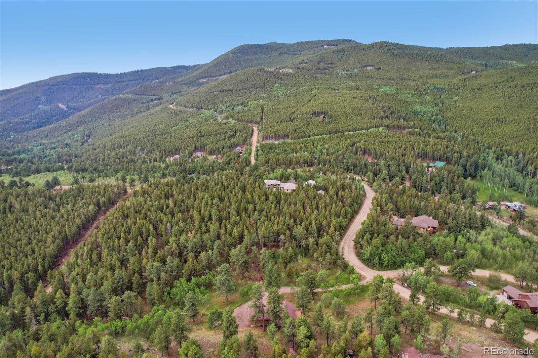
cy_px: 179
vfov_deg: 57.2
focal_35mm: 22
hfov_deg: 78.6
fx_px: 329
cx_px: 269
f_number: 2.8
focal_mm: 8.4
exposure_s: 1/40
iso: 110
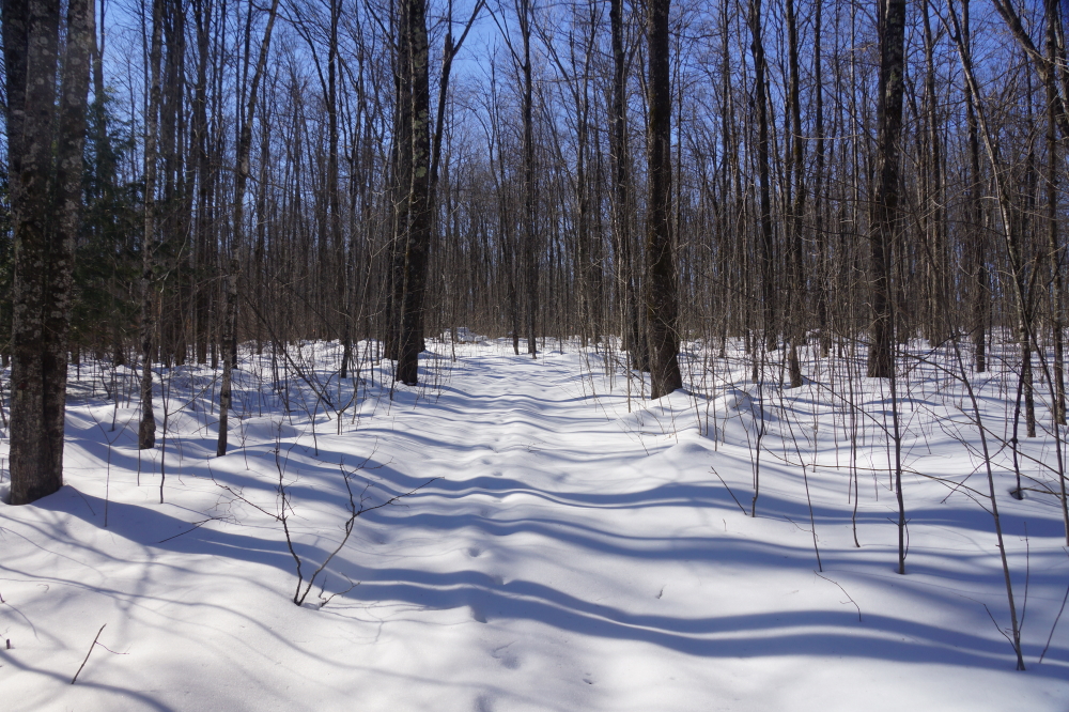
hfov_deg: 67.4
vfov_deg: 47.9
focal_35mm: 27
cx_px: 534
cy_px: 356
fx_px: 801
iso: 100
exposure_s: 1/100
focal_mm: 18
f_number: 9
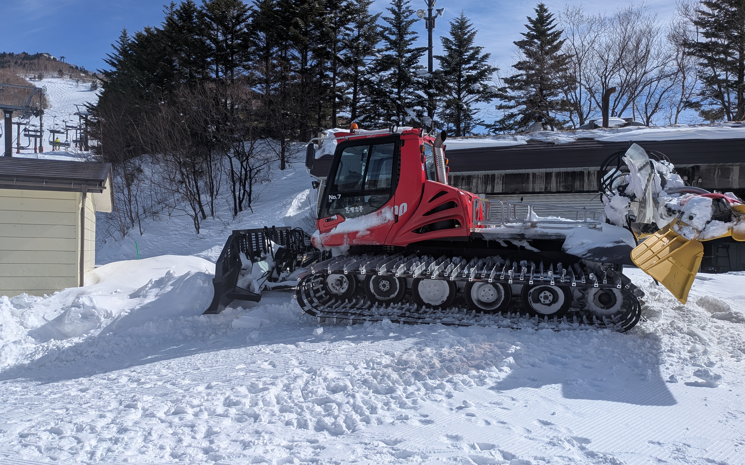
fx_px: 528
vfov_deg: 47.5
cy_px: 252
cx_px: 374
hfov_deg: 70.4
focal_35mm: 26
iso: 28
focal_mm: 4.53
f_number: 1.7
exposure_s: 1/3049
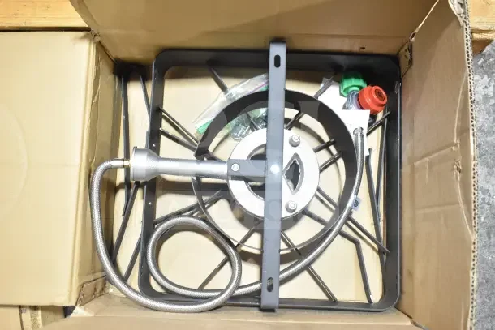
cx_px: 248
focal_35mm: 38
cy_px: 165
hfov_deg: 51.3
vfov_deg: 35.5
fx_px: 516
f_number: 4.5
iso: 1600
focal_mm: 25
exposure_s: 1/80
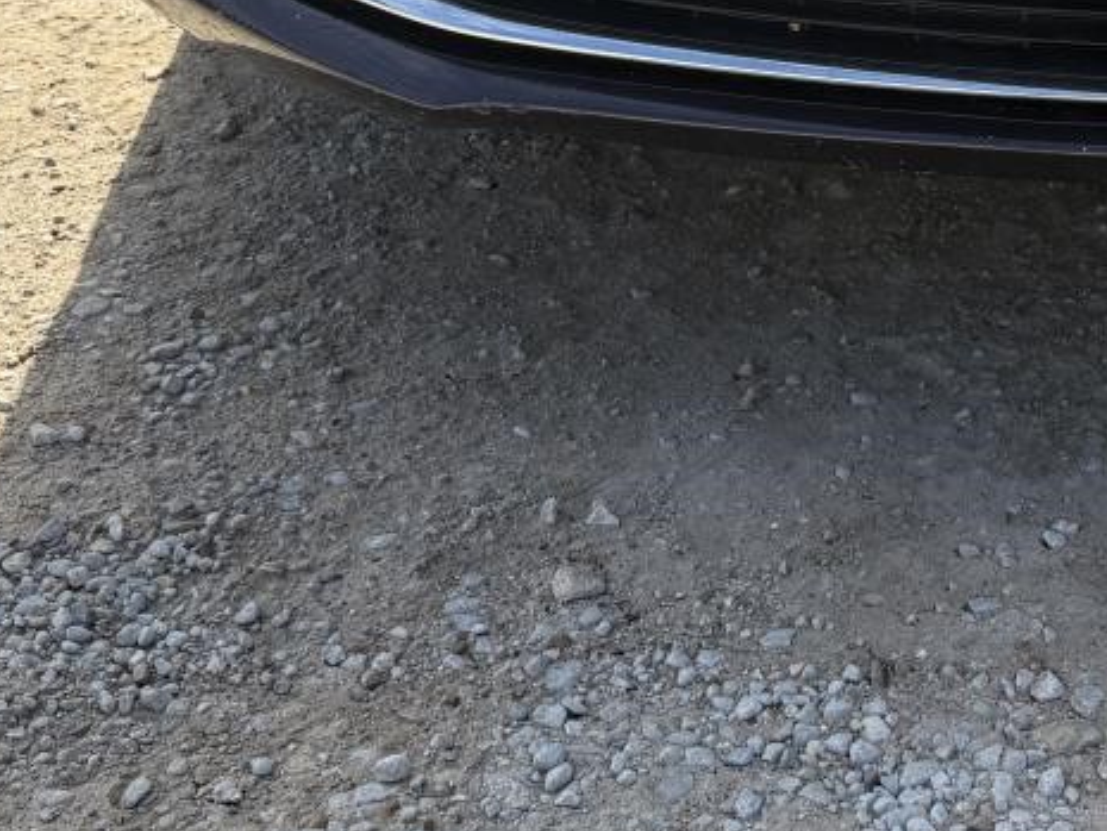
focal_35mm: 66
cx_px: 1033
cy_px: 95
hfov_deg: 28.1
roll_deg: +1.8
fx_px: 2111
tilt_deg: -26.2
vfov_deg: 21.8
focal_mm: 6.76
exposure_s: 1/1901
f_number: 1.78
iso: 80
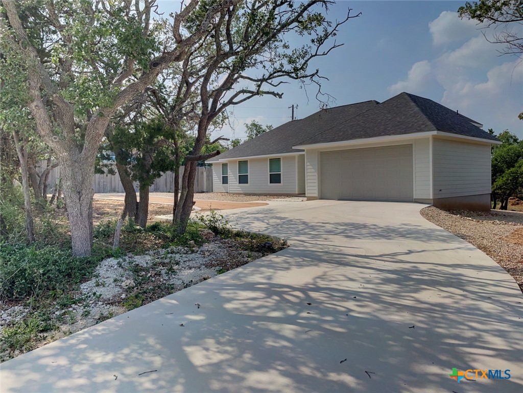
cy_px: 196
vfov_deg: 53.1
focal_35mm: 26
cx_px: 262
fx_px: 393
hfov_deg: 67.3
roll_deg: +1.3
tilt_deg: -0.5
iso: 50
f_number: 1.6
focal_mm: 4.2
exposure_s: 1/6494
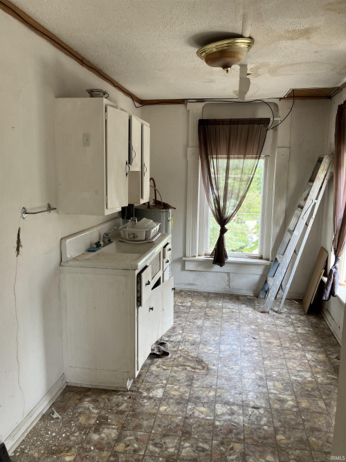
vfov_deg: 63.5
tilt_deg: -5.4
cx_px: 173
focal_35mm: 28
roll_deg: -0.3
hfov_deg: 49.7
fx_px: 373
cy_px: 231
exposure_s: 1/121
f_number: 1.8
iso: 40
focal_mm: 3.99
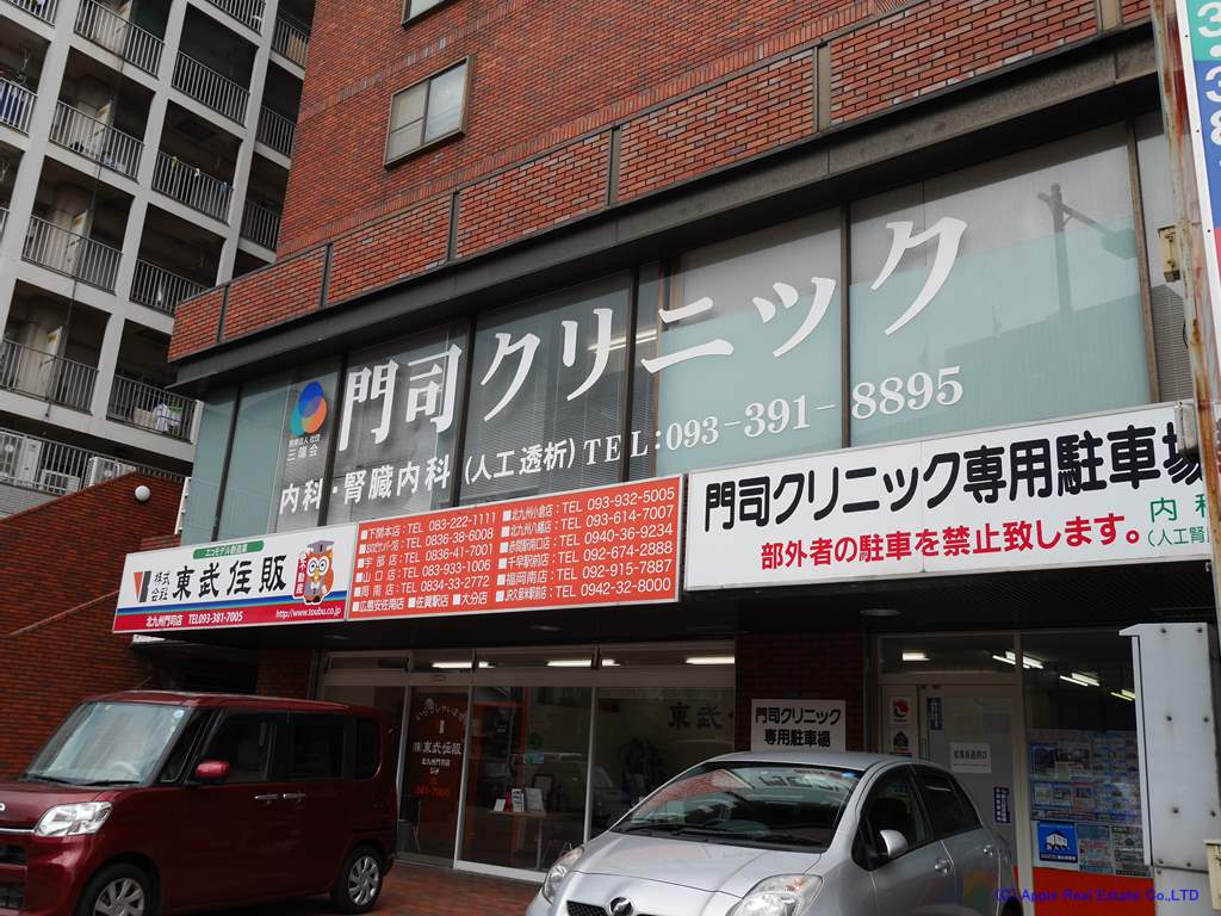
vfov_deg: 46.8
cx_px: 610
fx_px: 1058
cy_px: 458
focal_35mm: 30
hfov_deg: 60.0
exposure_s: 1/320
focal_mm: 15
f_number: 7.1
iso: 200
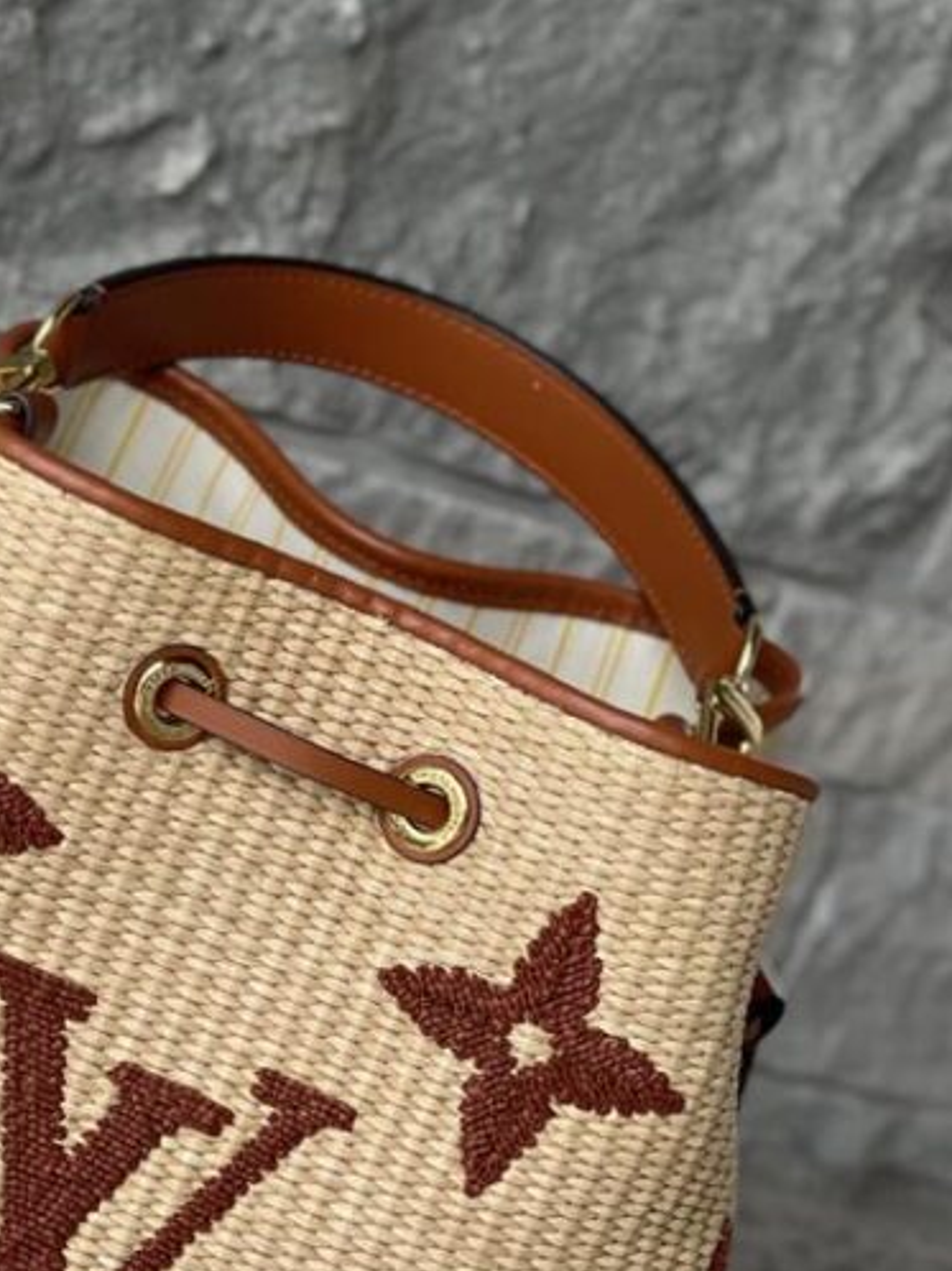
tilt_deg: -15.8
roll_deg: -24.2
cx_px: 64
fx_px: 4404
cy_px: 984
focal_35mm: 120
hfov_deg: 12.2
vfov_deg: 16.3
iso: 64
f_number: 2.2
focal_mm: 7.5
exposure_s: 1/121
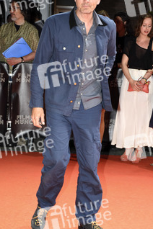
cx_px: 95
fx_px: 625
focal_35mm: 98
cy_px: 108
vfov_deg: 20.8
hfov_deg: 14.0
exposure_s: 1/160
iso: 400
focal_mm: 52
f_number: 6.3
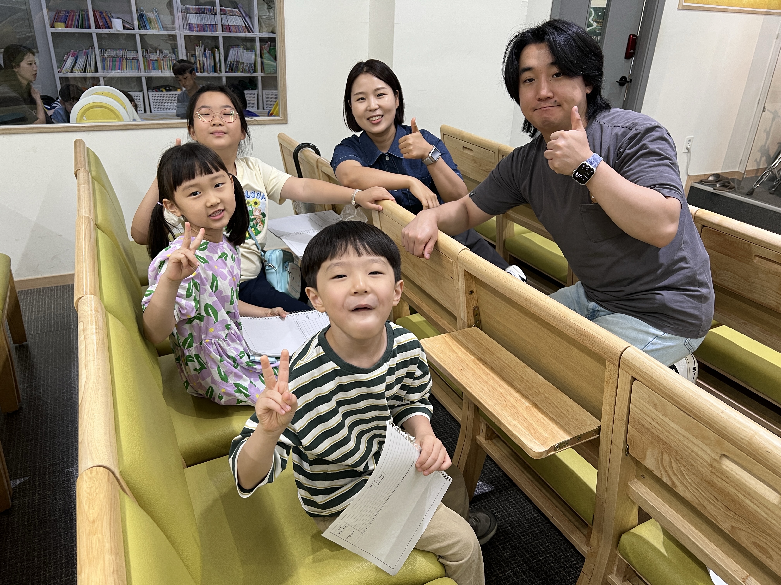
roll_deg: -2.2
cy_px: 292
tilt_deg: -26.0
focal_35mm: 26
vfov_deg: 53.1
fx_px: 587
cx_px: 390
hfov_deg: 67.3
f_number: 1.5
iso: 100
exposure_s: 1/60
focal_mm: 5.7
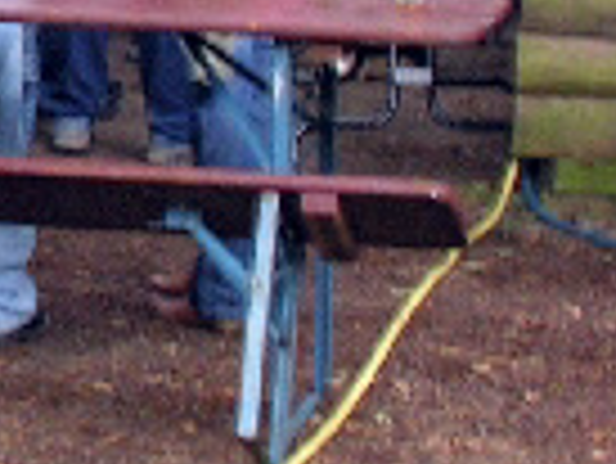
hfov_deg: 9.4
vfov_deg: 7.2
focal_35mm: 204
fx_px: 3633
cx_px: -378
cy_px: -68
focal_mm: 8.9
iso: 139
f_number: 2.8
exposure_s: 1/3.9
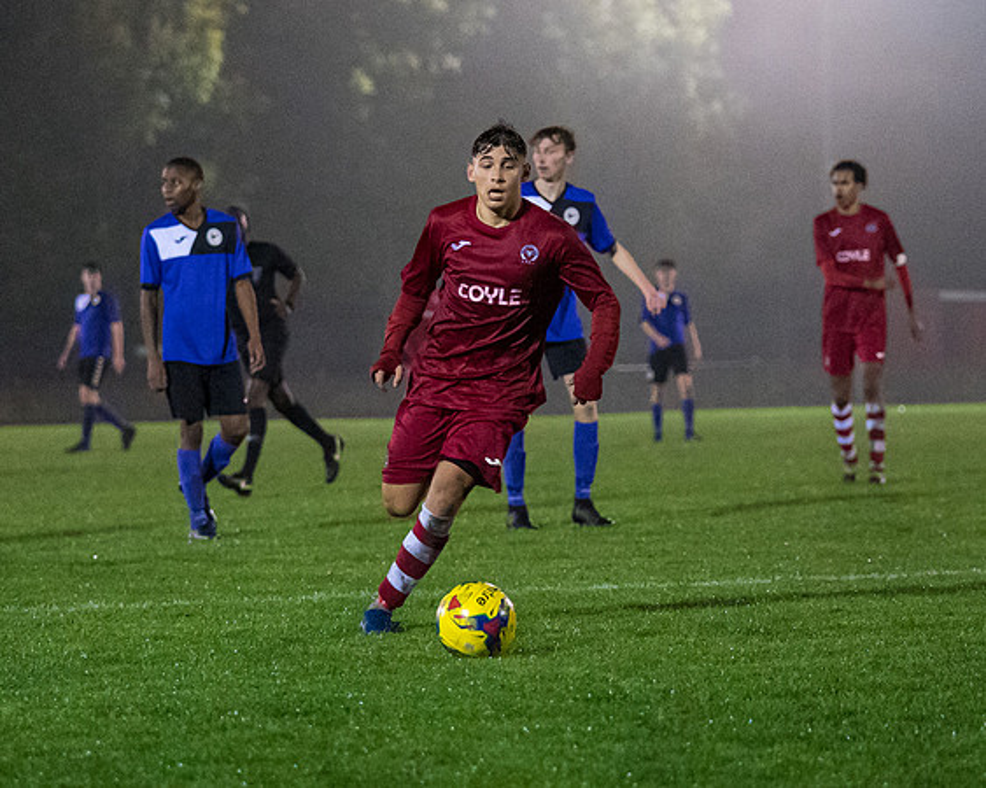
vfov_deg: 8.0
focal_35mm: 193
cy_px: 428
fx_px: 5617
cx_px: 433
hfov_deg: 10.0
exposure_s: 1/1250
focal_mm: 90
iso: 6400
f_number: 2.8
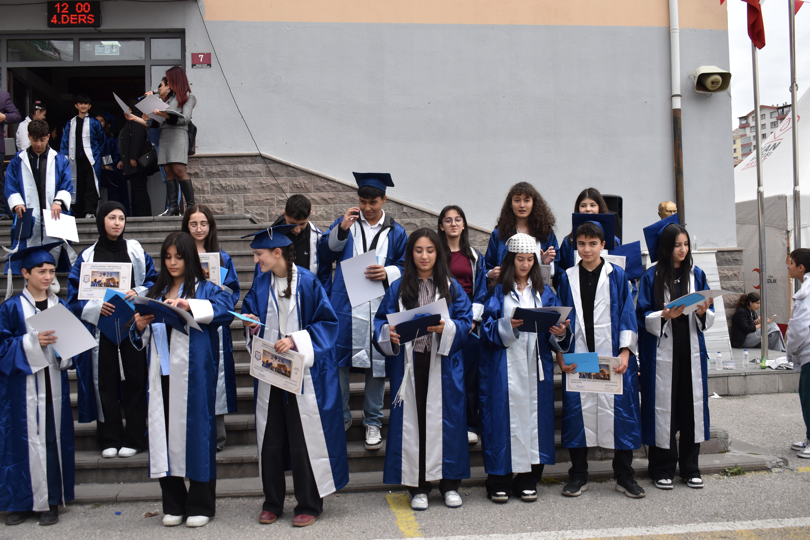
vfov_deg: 36.9
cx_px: 405
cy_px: 270
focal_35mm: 36
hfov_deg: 53.1
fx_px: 810
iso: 400
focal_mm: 24
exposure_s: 1/1600
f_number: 5.6
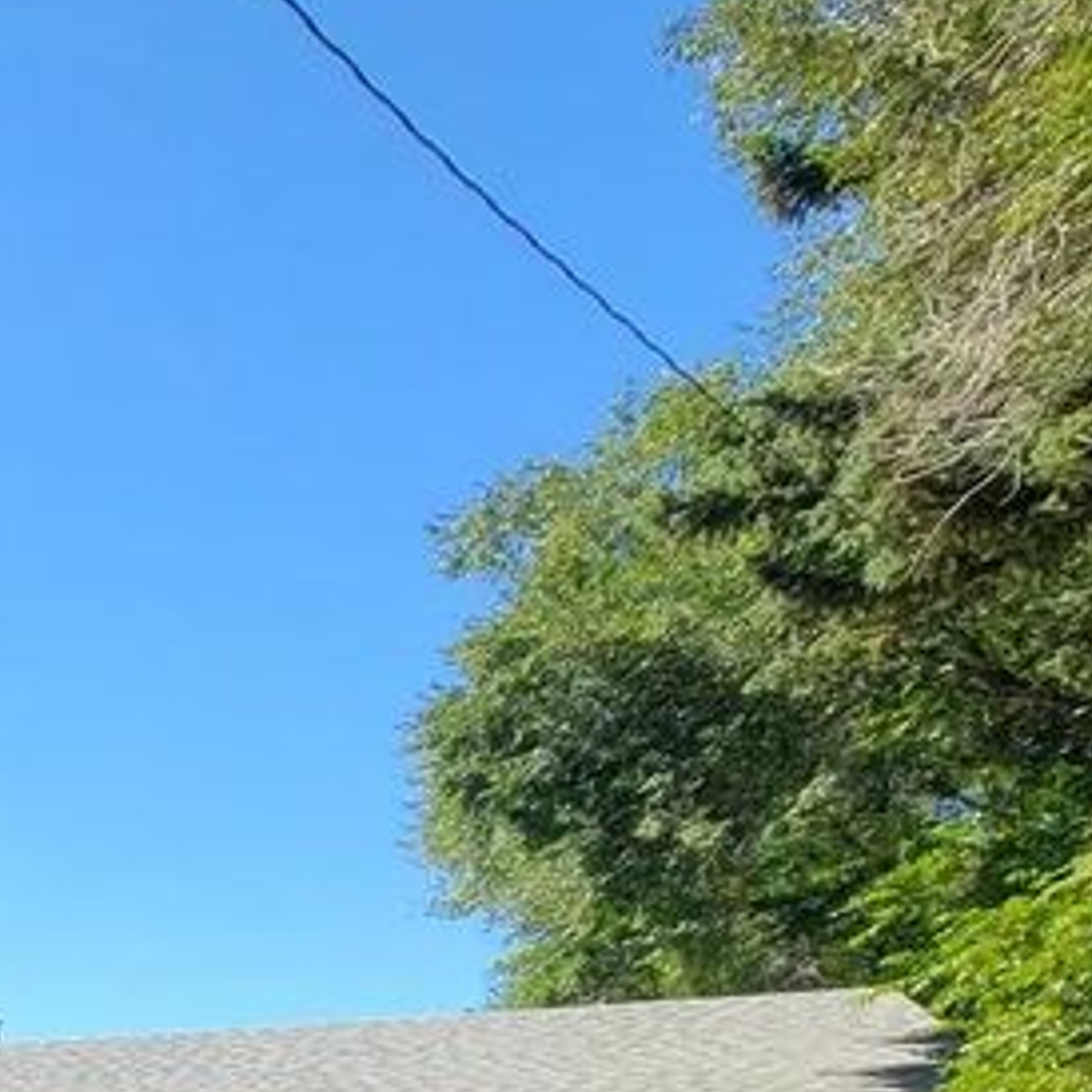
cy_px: 1347
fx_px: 1535
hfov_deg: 25.5
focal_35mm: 43
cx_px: -662
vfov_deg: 31.8
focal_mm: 2.2
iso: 50
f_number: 2.2
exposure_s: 1/477
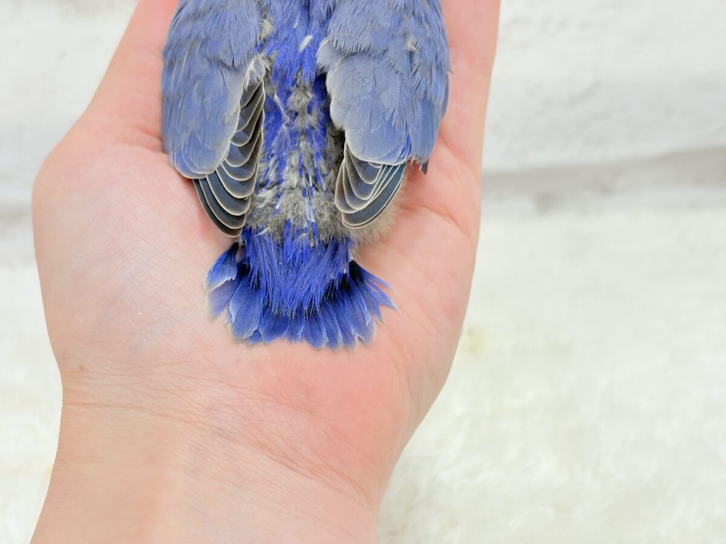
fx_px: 1091
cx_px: 363
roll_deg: +2.3
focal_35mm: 52
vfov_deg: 28.0
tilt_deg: -27.9
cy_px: 272
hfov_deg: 36.8
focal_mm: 5.96
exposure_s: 1/100
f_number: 1.6
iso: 80
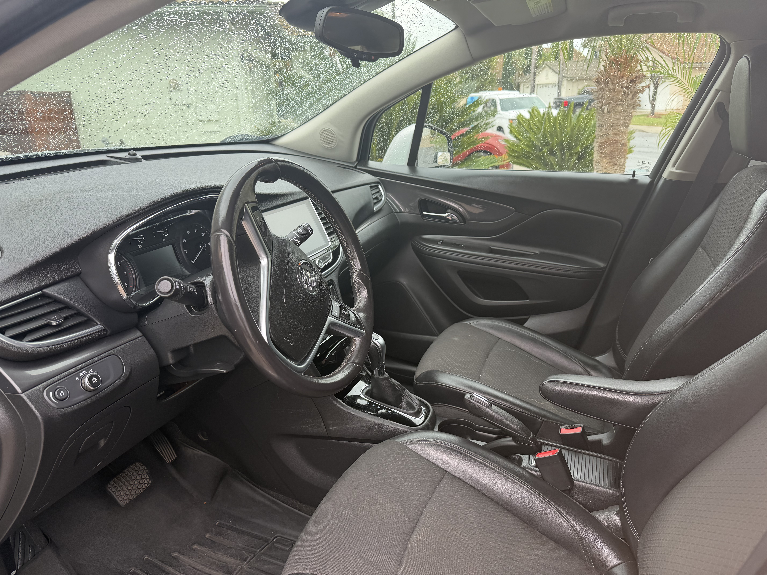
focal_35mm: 24
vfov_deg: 56.8
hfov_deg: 71.6
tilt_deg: -20.2
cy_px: 288
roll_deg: +0.9
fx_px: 532
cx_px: 384
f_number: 1.78
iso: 80
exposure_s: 1/294
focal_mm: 6.76
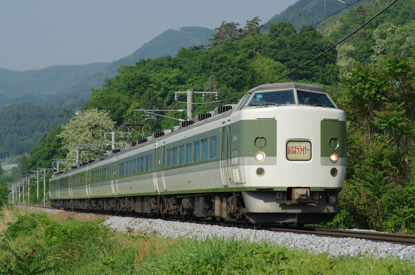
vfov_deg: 10.7
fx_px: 1461
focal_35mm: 127
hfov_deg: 16.2
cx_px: 208
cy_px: 138
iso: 200
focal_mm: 85
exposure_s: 1/1250
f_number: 5.6
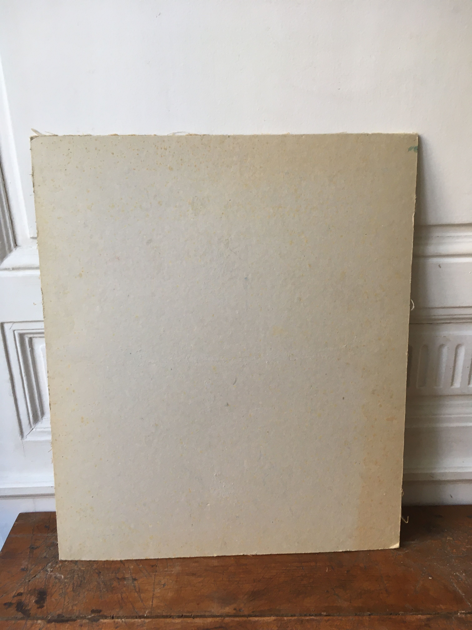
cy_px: 315
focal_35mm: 29
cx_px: 236
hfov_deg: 48.2
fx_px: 527
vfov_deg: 61.7
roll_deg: +2.1
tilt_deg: -26.9
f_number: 2.2
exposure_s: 1/33
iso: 64
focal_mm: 4.15
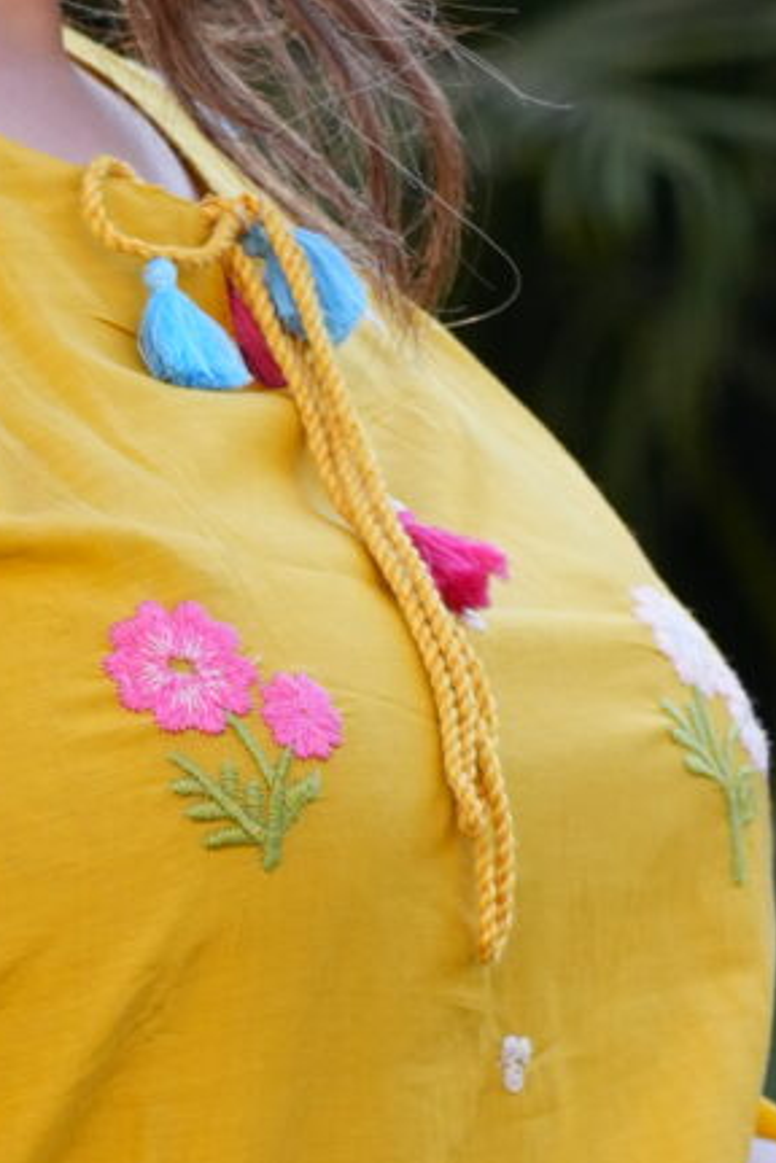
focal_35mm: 444
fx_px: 14355
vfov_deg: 4.6
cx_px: -152
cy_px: 1548
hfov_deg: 3.1
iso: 250
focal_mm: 50
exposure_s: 1/800
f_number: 2.8
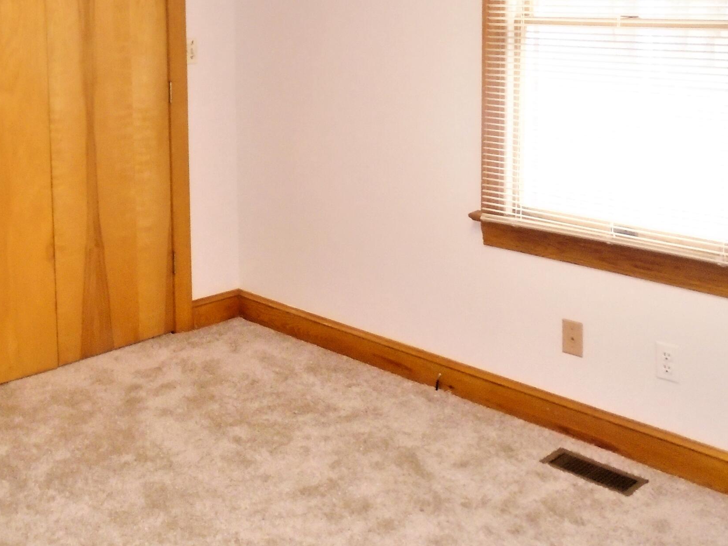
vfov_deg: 29.9
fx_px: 988
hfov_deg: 39.0
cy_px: 79
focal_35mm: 47
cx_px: 157
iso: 400
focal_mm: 4.6
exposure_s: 1/60
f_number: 3.2
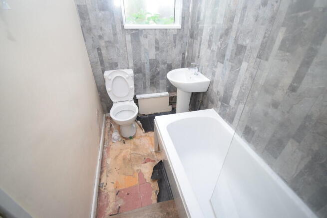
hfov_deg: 100.4
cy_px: 109
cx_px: 164
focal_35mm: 15
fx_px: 136
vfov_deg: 77.4
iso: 800
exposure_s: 1/60
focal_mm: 10
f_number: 4.5
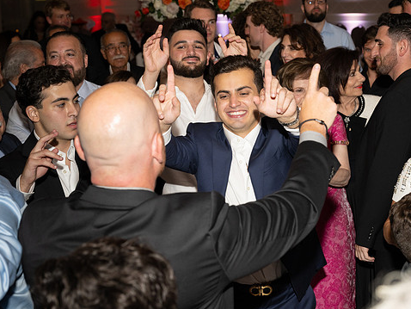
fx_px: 832
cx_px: 246
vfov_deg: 21.0
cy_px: 154
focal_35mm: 70
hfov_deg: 27.7
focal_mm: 60
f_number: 5.6
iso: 800
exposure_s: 1/100
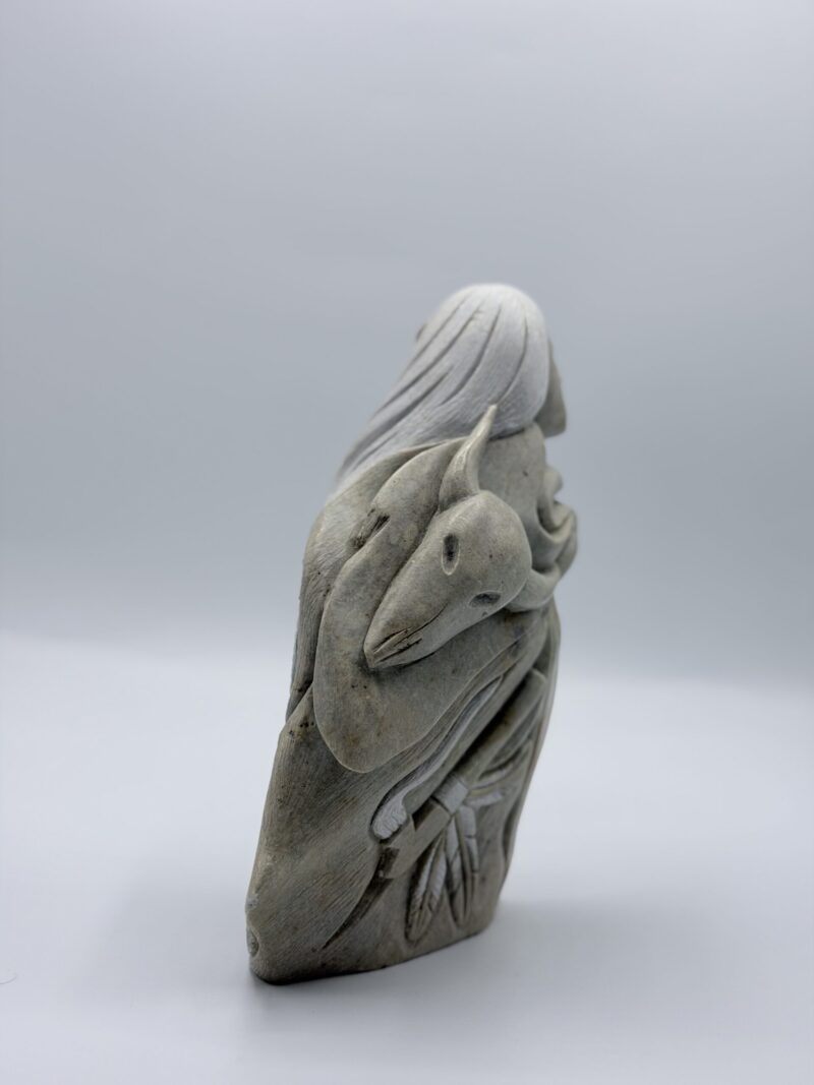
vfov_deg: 39.7
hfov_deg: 30.3
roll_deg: -2.4
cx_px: 407
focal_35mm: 48
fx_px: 1505
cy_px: 542
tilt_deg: -6.6
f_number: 1.78
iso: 64
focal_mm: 6.76
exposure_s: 1/1931
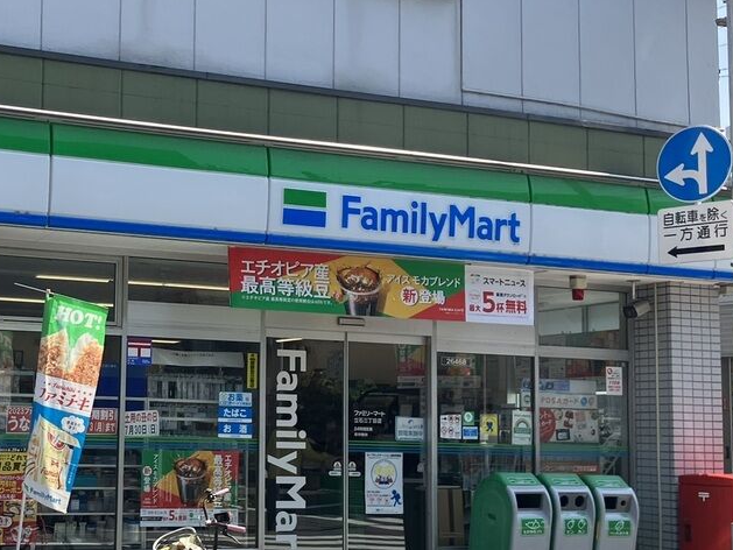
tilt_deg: +7.2
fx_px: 1207
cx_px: 153
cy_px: 312
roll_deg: +0.4
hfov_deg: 32.9
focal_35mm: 57
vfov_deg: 25.6
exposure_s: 1/759
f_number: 1.8
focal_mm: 3.99
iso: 32
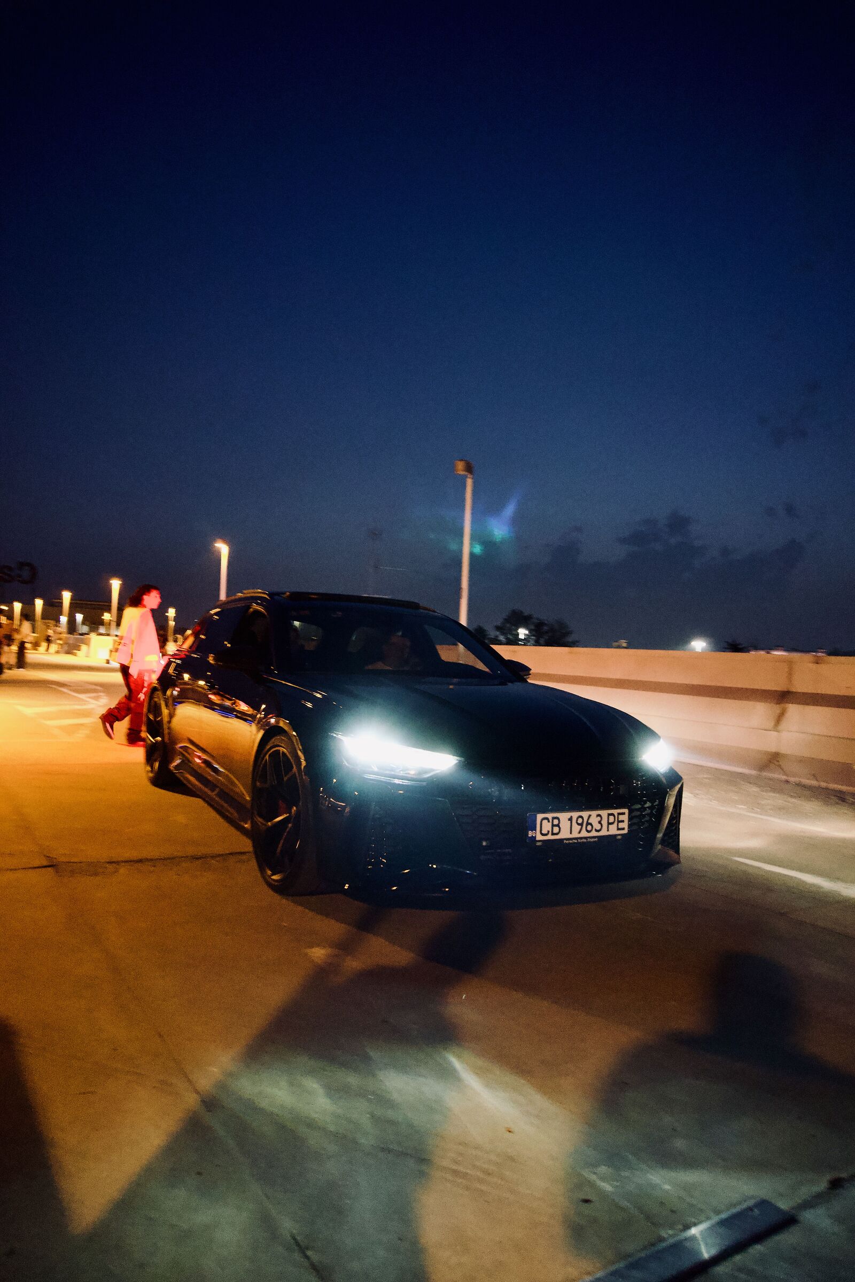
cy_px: 641
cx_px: 428
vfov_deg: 73.7
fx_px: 855
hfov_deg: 53.1
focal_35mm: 24
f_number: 3.5
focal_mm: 16
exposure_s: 1/40
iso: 6400
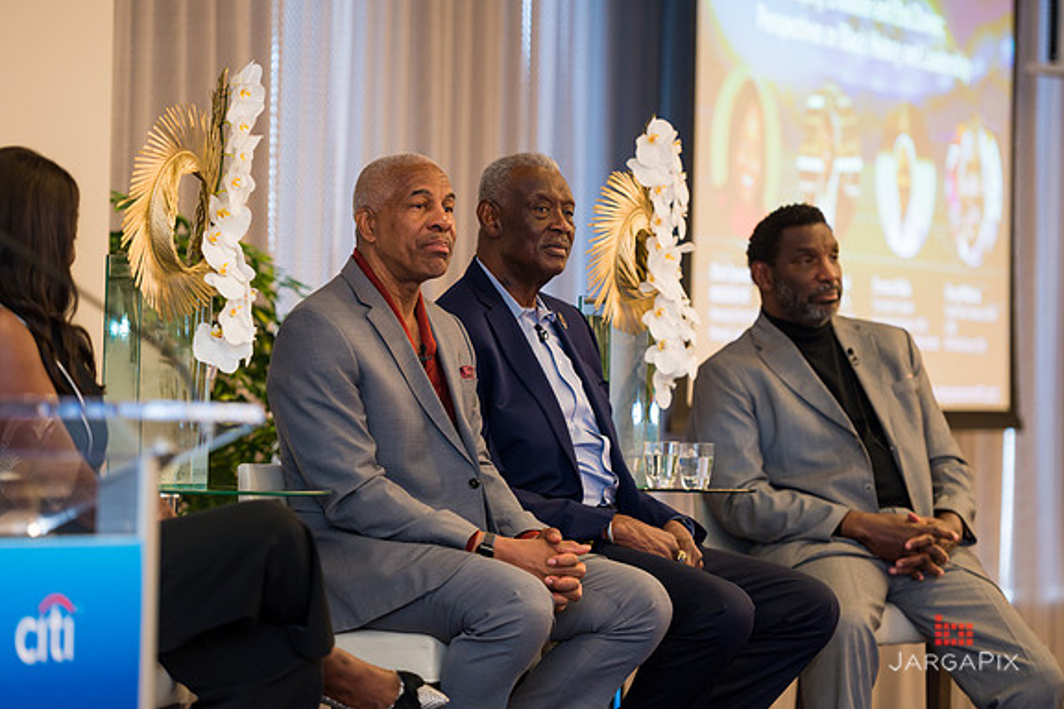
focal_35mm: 141
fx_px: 4167
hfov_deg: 14.6
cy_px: 354
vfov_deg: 9.7
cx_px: 530
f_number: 3.2
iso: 800
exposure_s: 1/200
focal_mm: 140
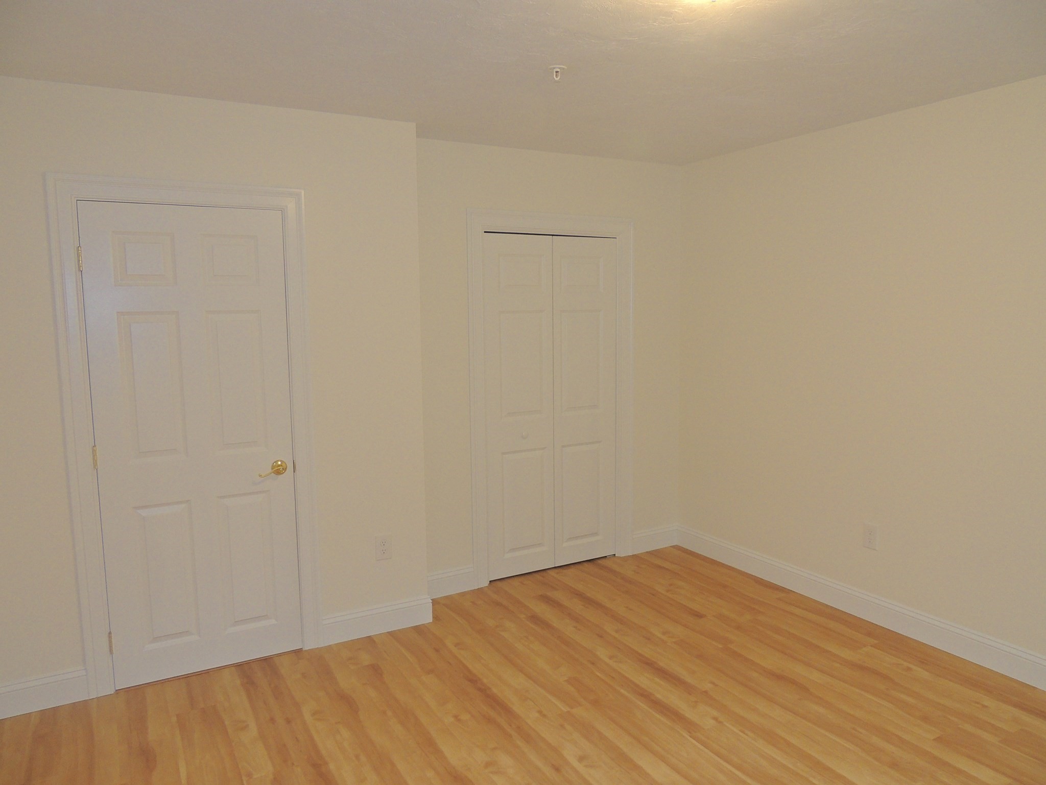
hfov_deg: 71.6
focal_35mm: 24
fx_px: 725
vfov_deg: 56.8
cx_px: 523
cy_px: 392
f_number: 3
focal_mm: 4.3
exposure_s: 1/40
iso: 280
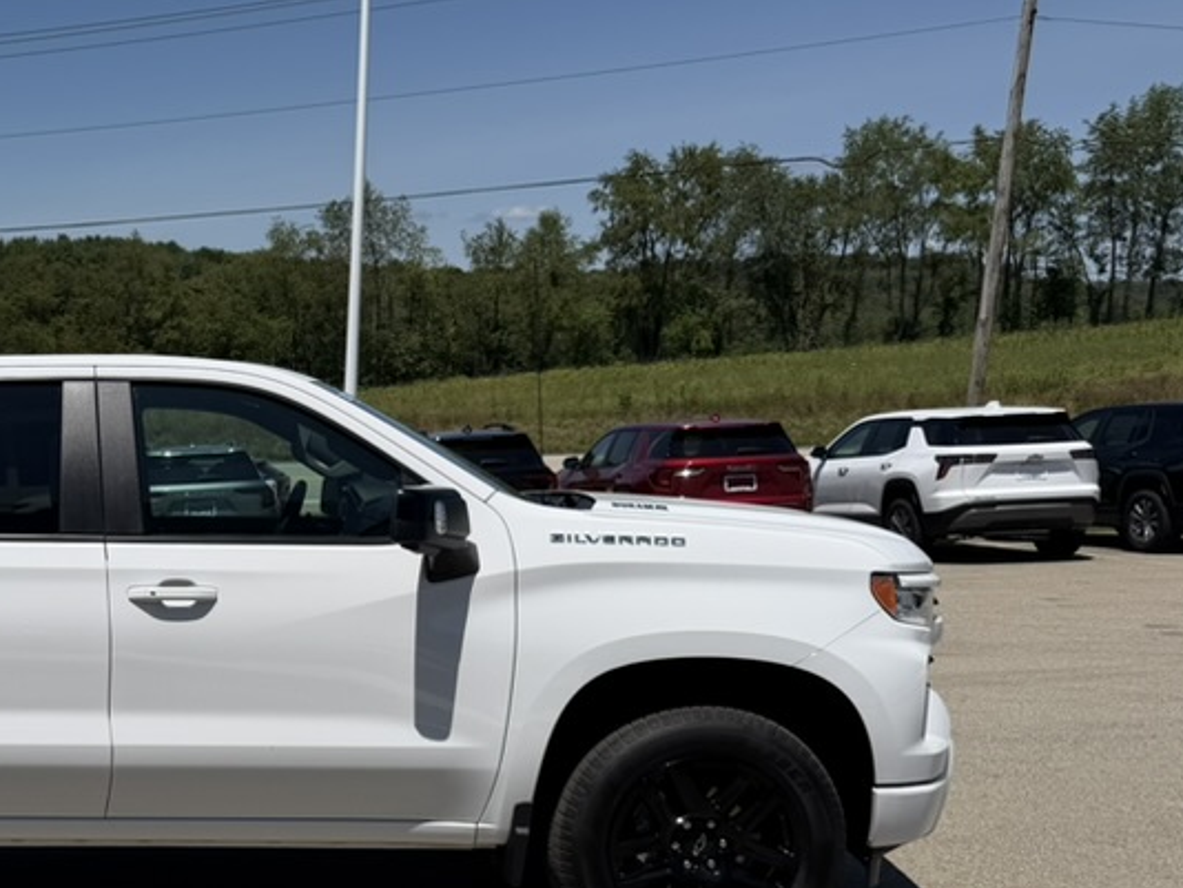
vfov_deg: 31.1
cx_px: 82
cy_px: 636
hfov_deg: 38.0
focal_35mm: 46
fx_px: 1573
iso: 80
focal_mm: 6.76
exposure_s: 1/10309
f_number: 1.78
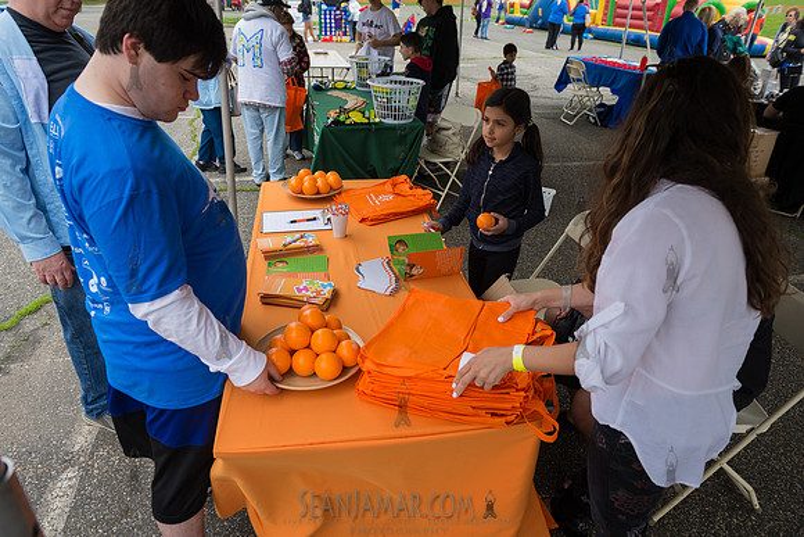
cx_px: 402
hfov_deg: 73.7
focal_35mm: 24
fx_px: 536
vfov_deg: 53.2
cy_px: 268
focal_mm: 24
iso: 200
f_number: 4.5
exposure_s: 1/320
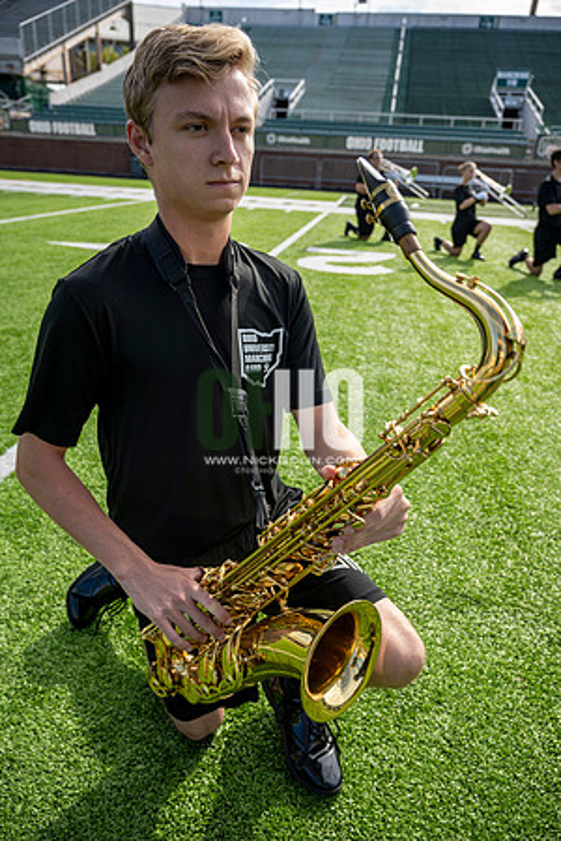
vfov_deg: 73.7
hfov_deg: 53.1
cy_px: 420
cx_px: 280
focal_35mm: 24
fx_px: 561
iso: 80
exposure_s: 1/250
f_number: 4.5
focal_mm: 24
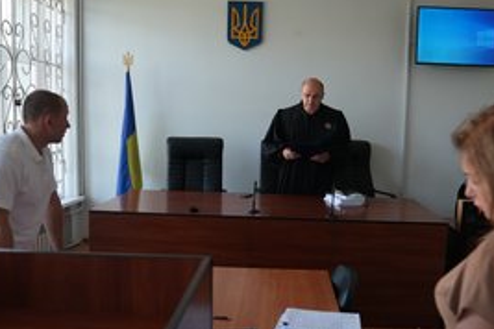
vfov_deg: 36.9
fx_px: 494
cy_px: 175
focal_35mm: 36
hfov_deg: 52.9
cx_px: 287
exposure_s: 1/50
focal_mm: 24
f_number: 2.8
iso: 320
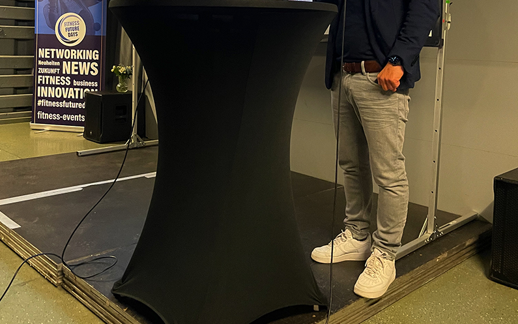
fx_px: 522
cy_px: 73
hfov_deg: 52.7
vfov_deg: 33.6
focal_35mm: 37
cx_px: 258
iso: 400
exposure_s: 1/60
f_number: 1.6
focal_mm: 5.1
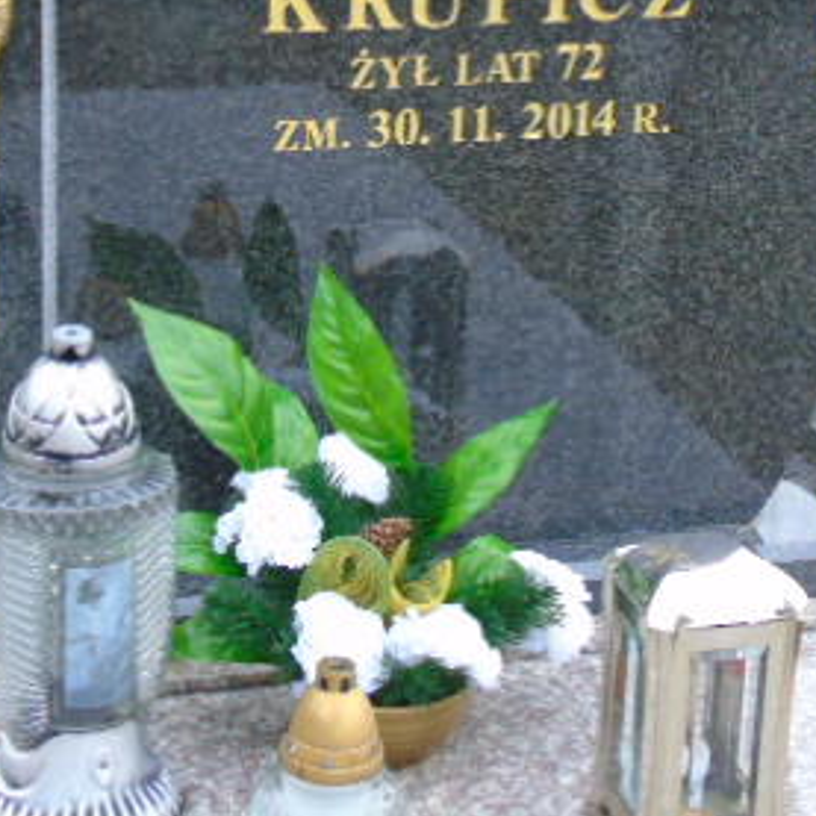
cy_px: 203
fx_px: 2507
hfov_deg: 18.5
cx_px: 336
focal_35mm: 94
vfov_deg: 18.4
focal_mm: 8.2
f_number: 4.1
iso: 160
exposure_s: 1/30
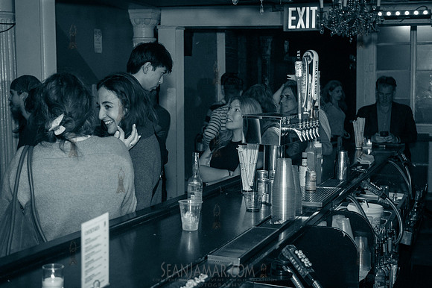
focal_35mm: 56
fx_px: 672
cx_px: 216
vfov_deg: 24.2
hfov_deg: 35.7
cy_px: 144
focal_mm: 56
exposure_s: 1/200
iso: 8000
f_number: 5
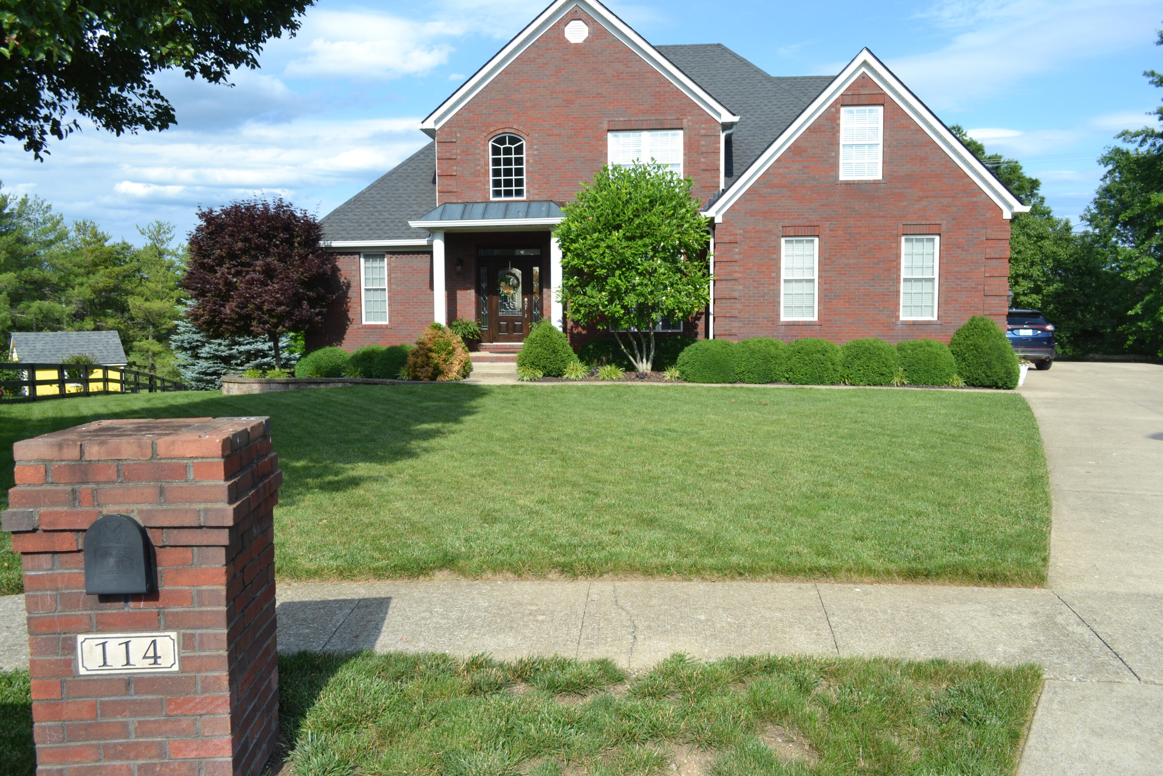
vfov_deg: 47.9
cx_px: 582
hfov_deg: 67.4
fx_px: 872
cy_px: 388
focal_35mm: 27
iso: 100
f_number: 8
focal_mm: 18
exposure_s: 1/250
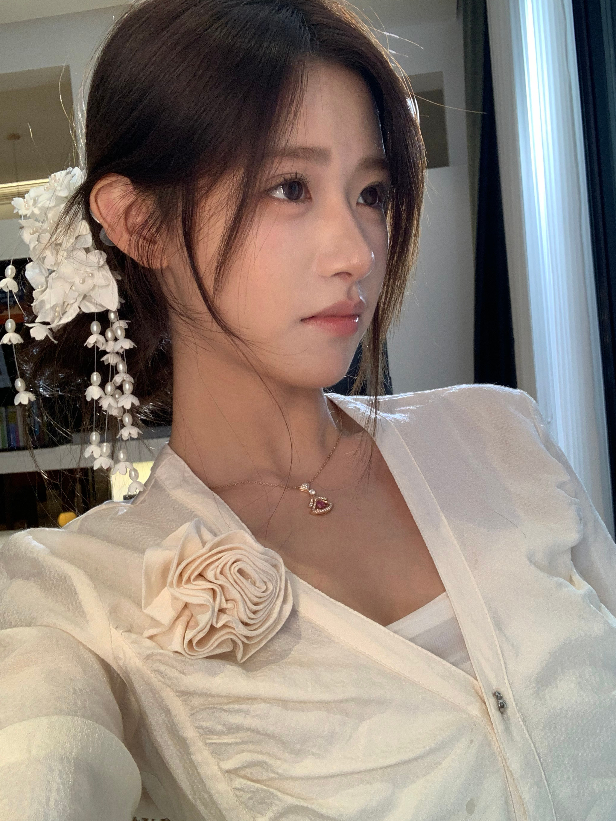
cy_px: 391
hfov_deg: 39.6
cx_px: 325
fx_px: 854
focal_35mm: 36
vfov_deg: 51.3
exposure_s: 1/49
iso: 64
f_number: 2.2
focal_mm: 2.87
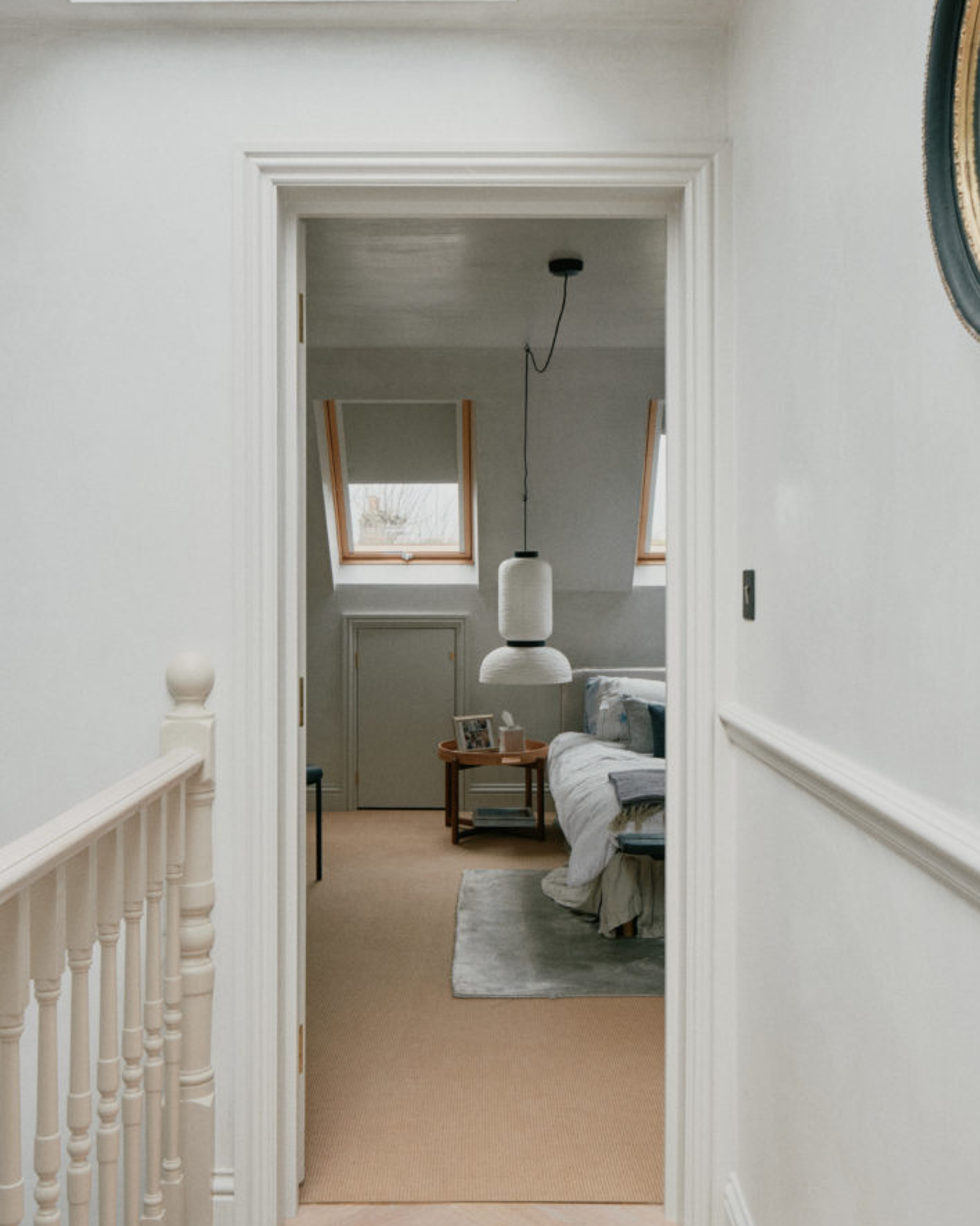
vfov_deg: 54.2
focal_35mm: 33
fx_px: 1196
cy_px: 579
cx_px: 487
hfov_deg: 44.5
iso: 200
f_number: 11
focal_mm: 18.2
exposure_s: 1/20
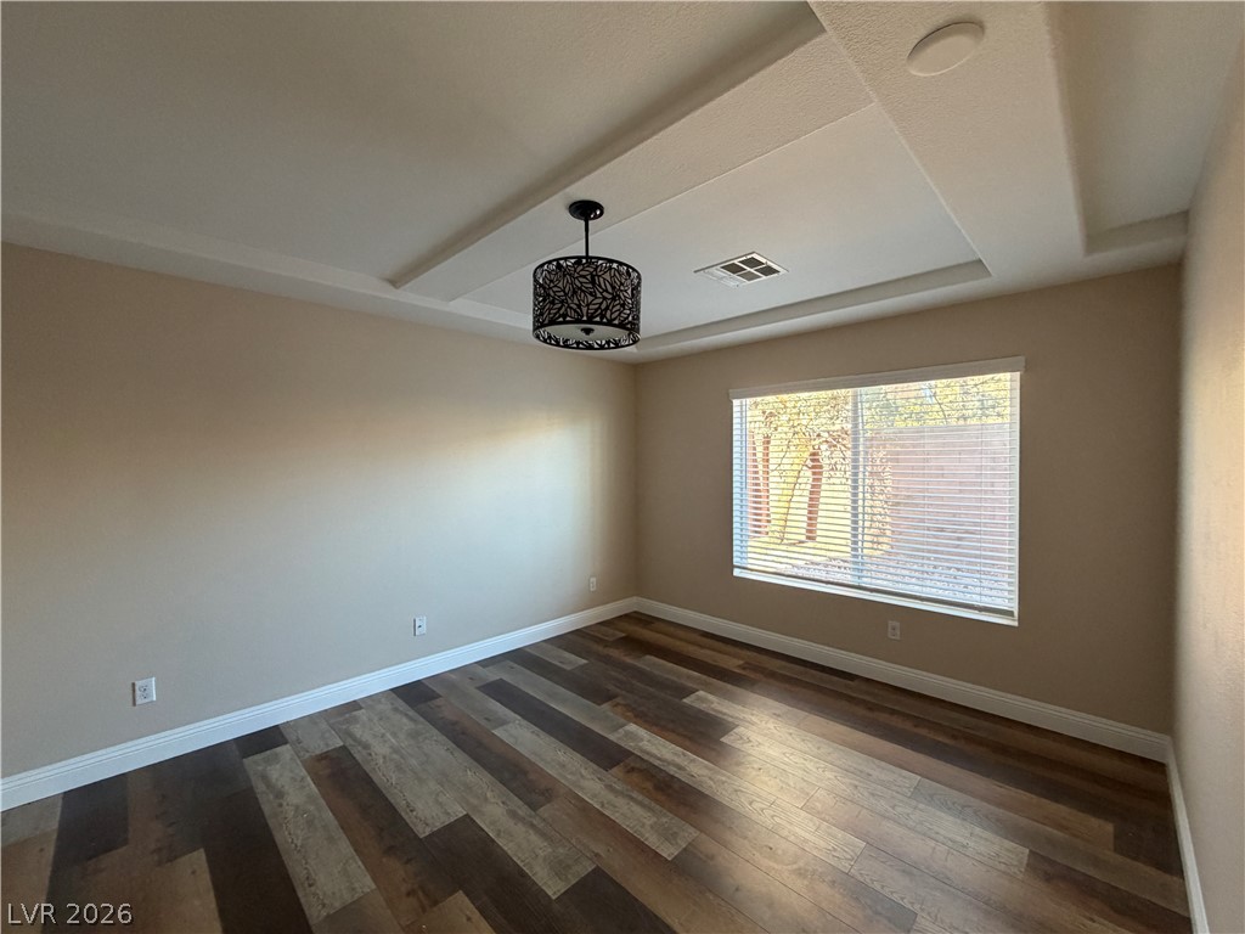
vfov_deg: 85.7
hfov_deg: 102.1
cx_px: 622
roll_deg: +0.4
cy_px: 467
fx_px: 504
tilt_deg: -0.4
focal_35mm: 14
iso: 320
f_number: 2.2
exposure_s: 1/93
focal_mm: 2.22
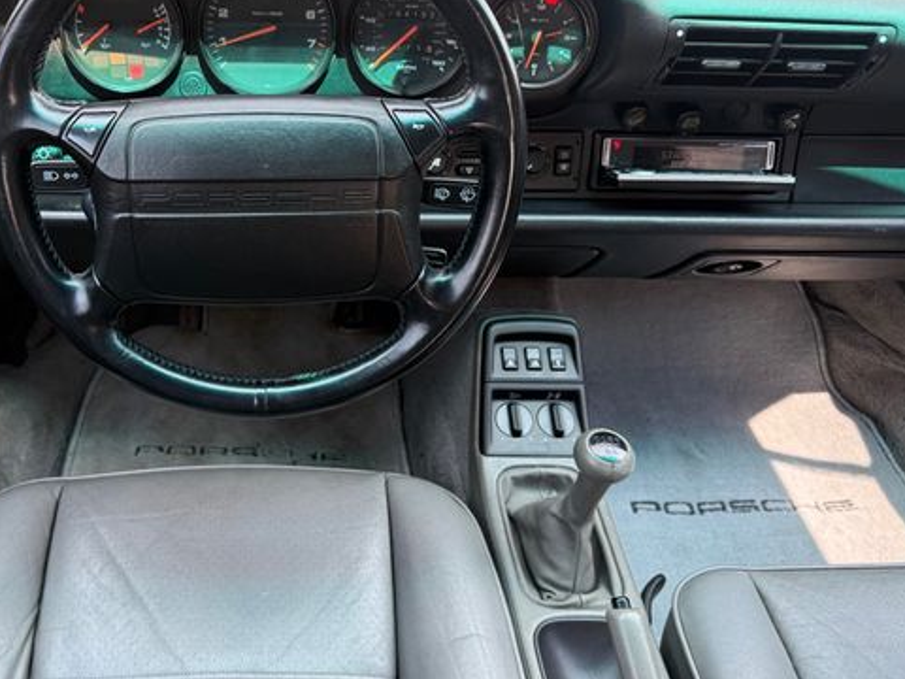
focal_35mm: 32
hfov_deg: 55.8
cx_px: 315
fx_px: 837
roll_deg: -2.6
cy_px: 321
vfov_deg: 44.1
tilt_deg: -36.7
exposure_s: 1/217
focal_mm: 6.76
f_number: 1.78
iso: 160
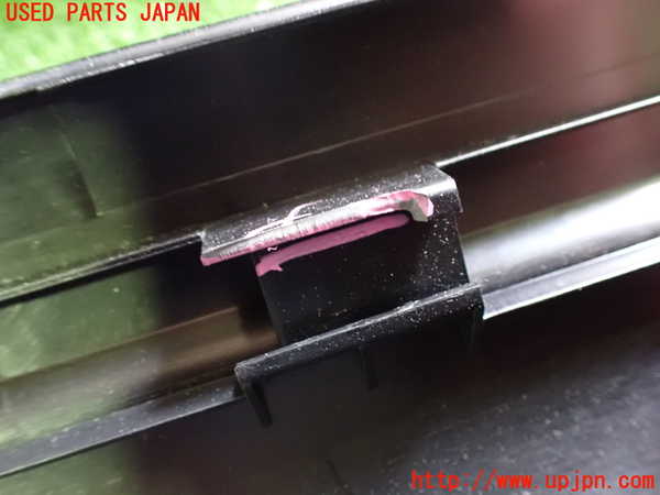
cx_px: 330
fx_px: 572
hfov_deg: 60.0
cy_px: 248
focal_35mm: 30
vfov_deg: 46.8
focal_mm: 5.4
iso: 1600
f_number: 2.3
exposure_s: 1/20
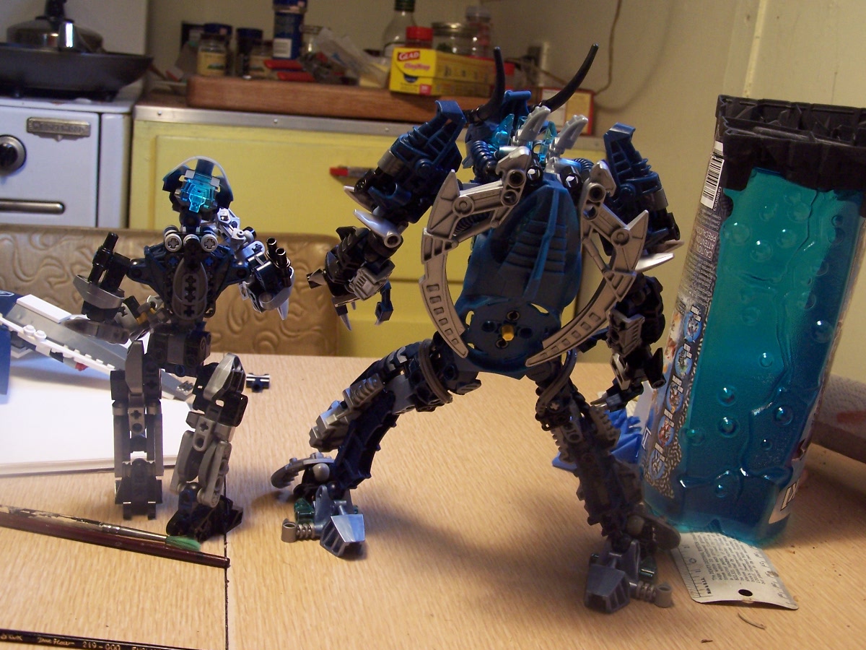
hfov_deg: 43.9
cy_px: 325
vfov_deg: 33.6
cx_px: 433
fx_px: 1076
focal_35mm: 43
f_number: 2.8
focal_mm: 7.1
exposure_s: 1/8
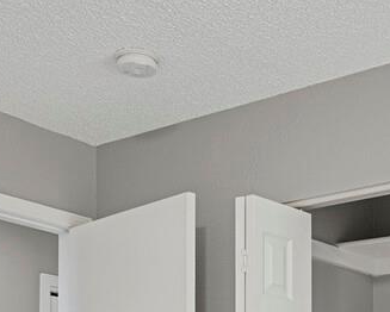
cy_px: 453
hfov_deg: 23.7
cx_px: 363
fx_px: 901
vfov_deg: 17.8
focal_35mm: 78
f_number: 8
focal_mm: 17
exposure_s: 2.5
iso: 250
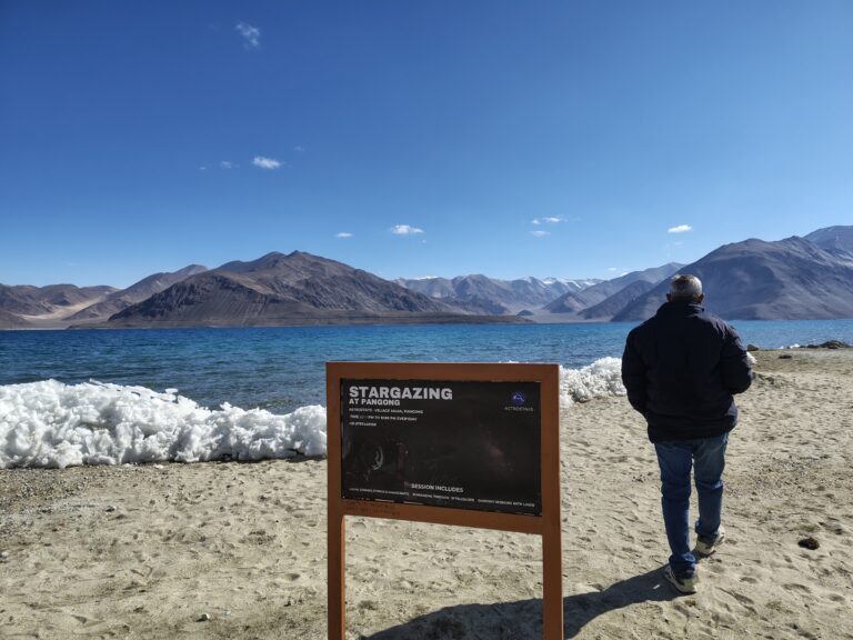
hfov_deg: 71.6
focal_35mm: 24
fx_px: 591
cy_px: 320
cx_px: 426
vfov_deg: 56.8
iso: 100
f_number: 1.8
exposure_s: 1/2469
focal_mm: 5.56
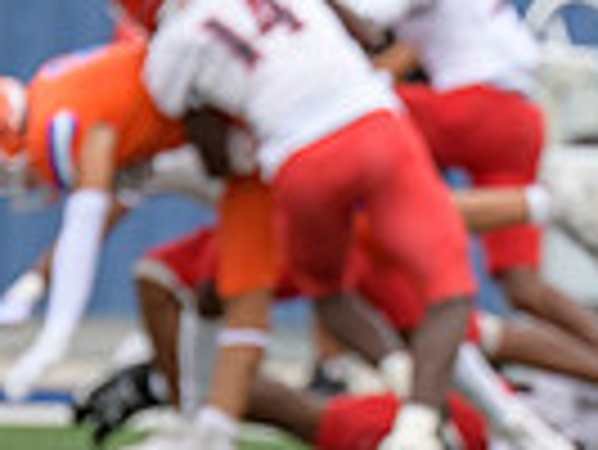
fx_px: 21786
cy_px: 209
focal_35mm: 1260
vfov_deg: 1.2
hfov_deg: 1.6
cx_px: 886
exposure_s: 1/1000
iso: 900
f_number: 3.5
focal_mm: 300
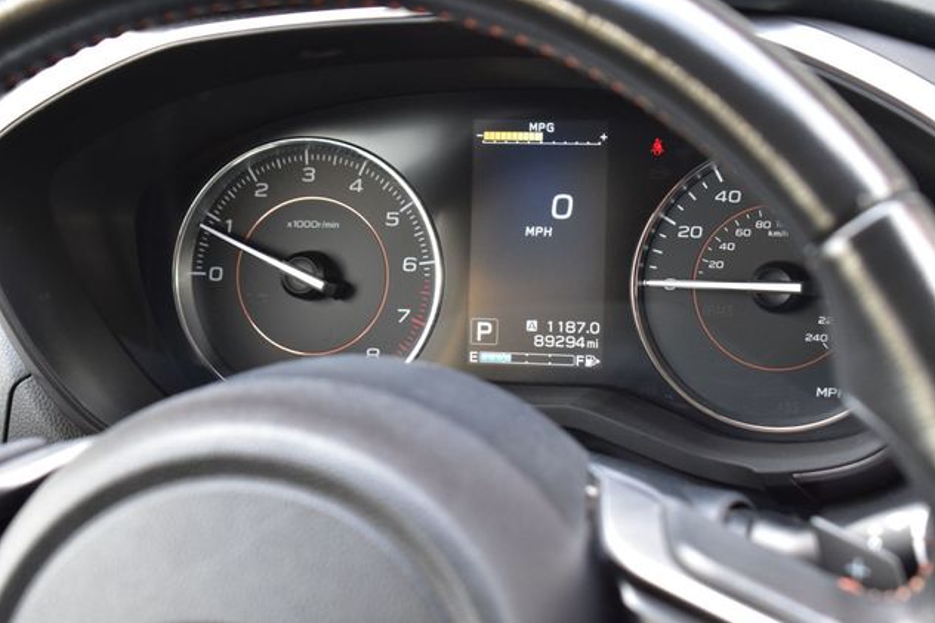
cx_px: 472
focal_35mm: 84
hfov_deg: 24.3
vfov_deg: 16.3
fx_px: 2168
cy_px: 311
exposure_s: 1/25
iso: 400
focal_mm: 55
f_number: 7.1
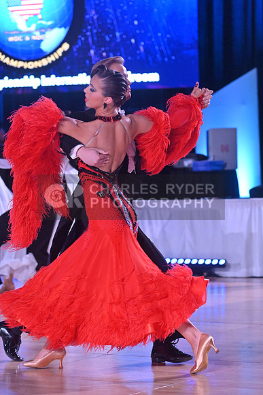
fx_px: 1697
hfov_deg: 8.9
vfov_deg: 13.2
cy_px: 198
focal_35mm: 155
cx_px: 132
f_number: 5.6
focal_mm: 155
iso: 5000
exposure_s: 1/400
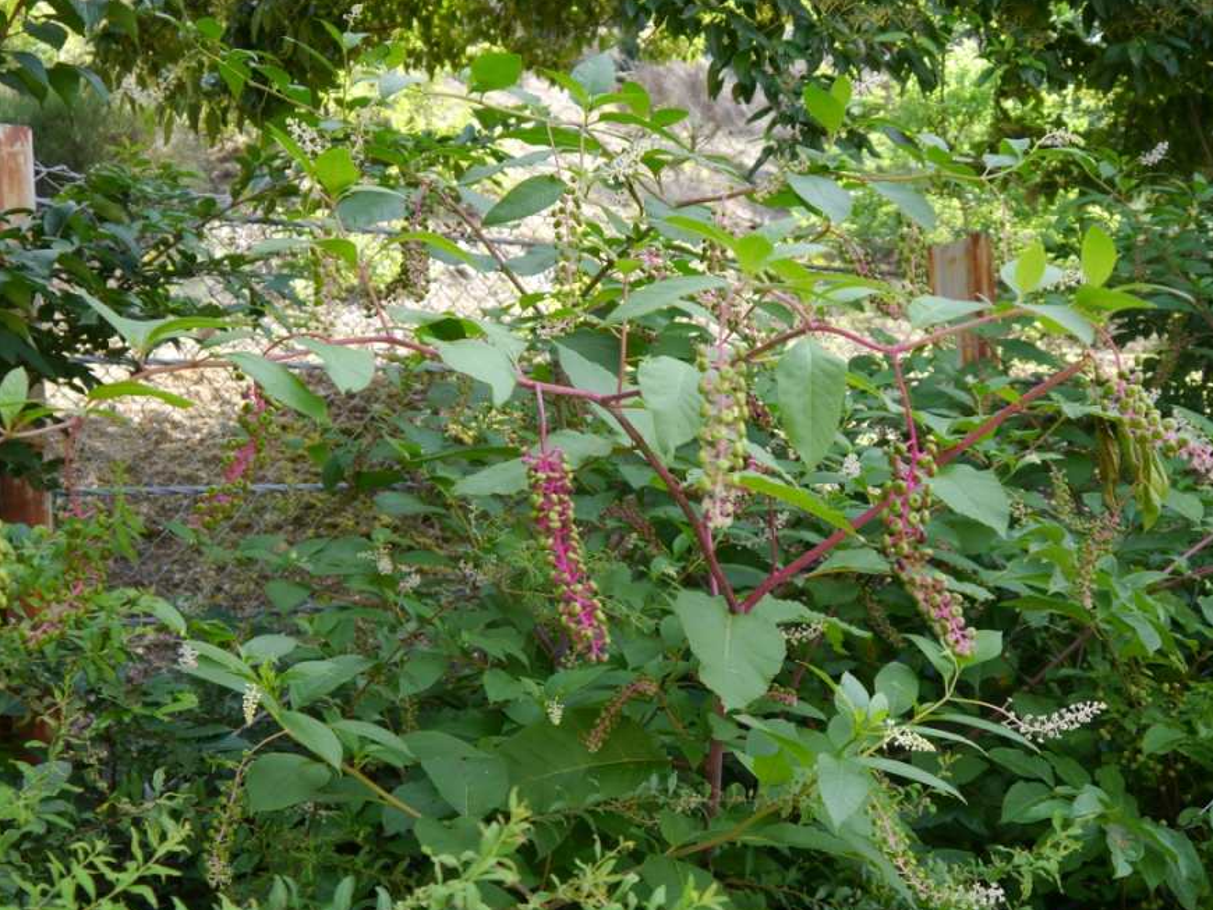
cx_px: 600
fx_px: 1402
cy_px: 528
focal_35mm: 40
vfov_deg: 35.9
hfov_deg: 46.8
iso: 320
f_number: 4
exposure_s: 1/250
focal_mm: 17
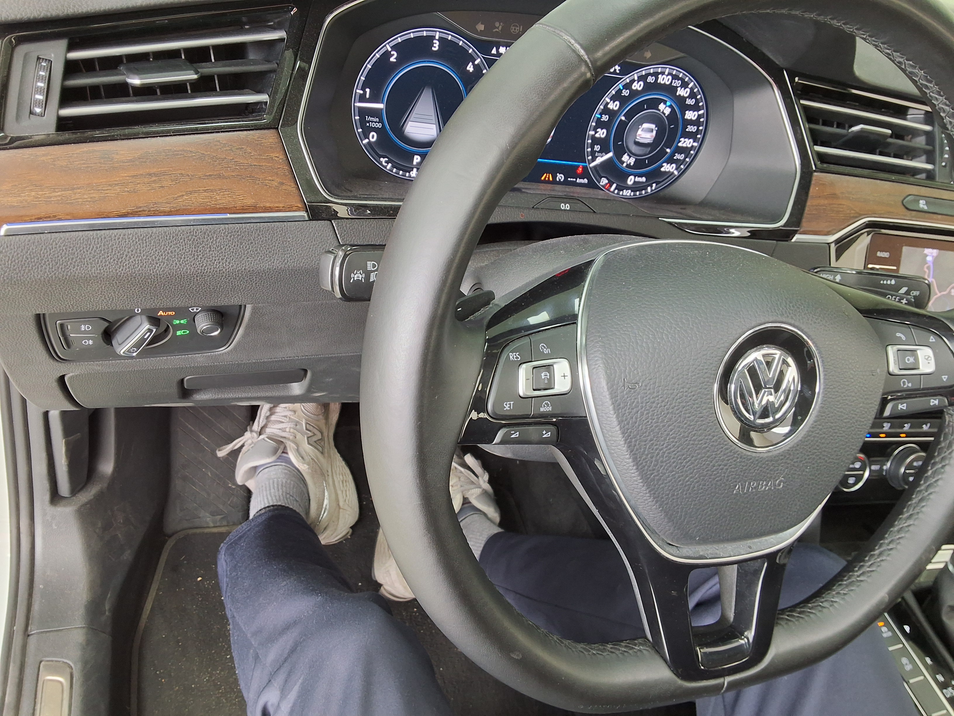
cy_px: 358
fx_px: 772
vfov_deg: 49.7
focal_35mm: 28
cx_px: 477
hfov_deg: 63.4
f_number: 1.9
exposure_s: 1/40
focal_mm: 2.91
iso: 125
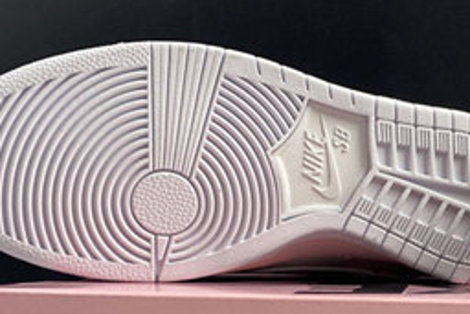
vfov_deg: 18.1
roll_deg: -0.2
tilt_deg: -1.2
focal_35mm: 74
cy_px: 287
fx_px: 967
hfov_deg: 26.0
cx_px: 466
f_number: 1.8
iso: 50
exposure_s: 1/100
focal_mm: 4.25
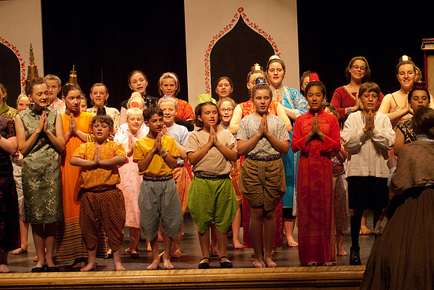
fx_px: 1448
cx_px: 217
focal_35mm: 120
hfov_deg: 17.0
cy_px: 145
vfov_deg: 11.4
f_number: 2.8
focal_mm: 80
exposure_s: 1/125
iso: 1000
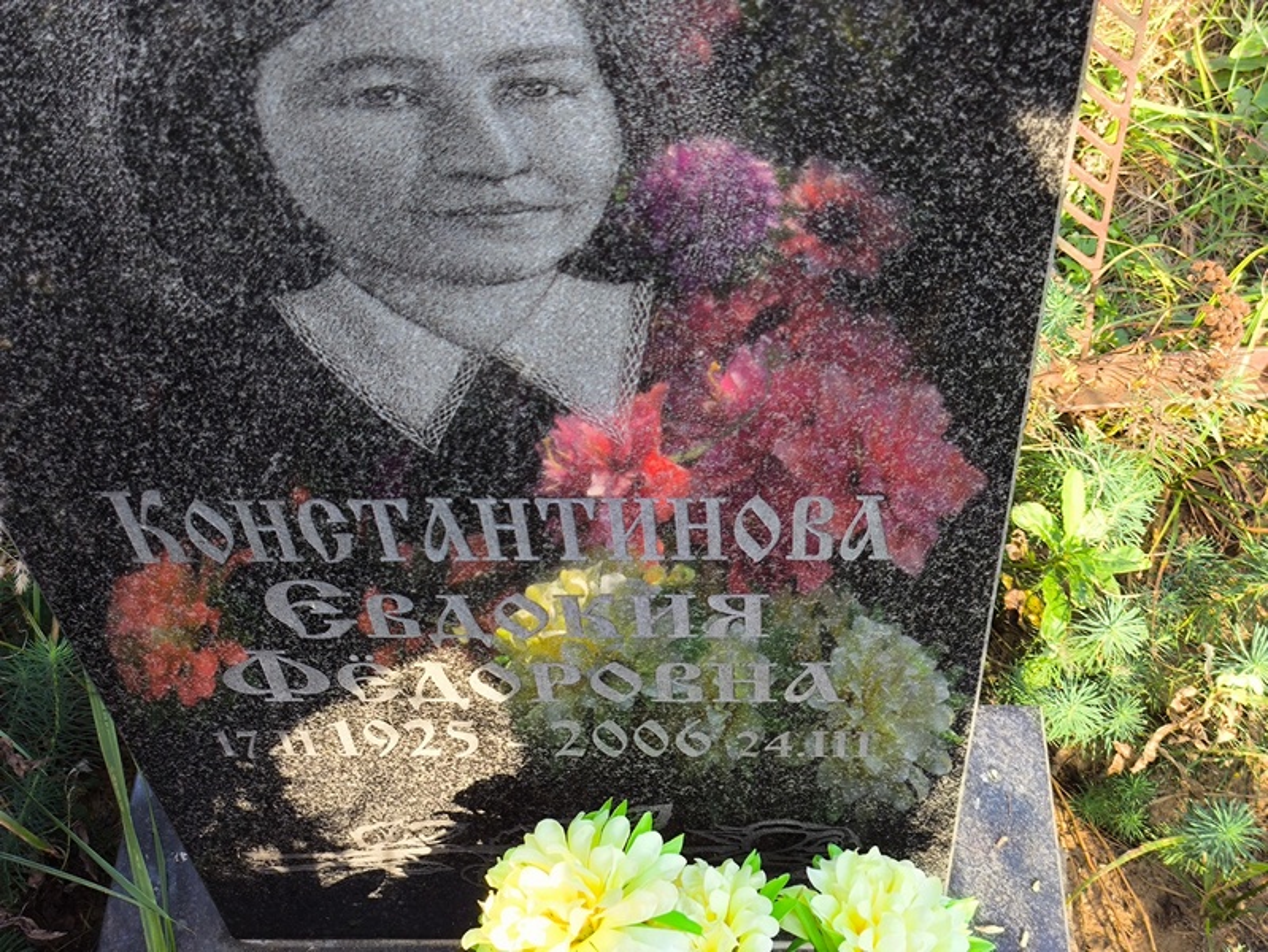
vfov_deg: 29.1
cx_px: 634
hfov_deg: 38.2
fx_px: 1832
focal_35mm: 50
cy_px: 476
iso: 50
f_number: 1.7
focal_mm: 4.71
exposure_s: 1/186
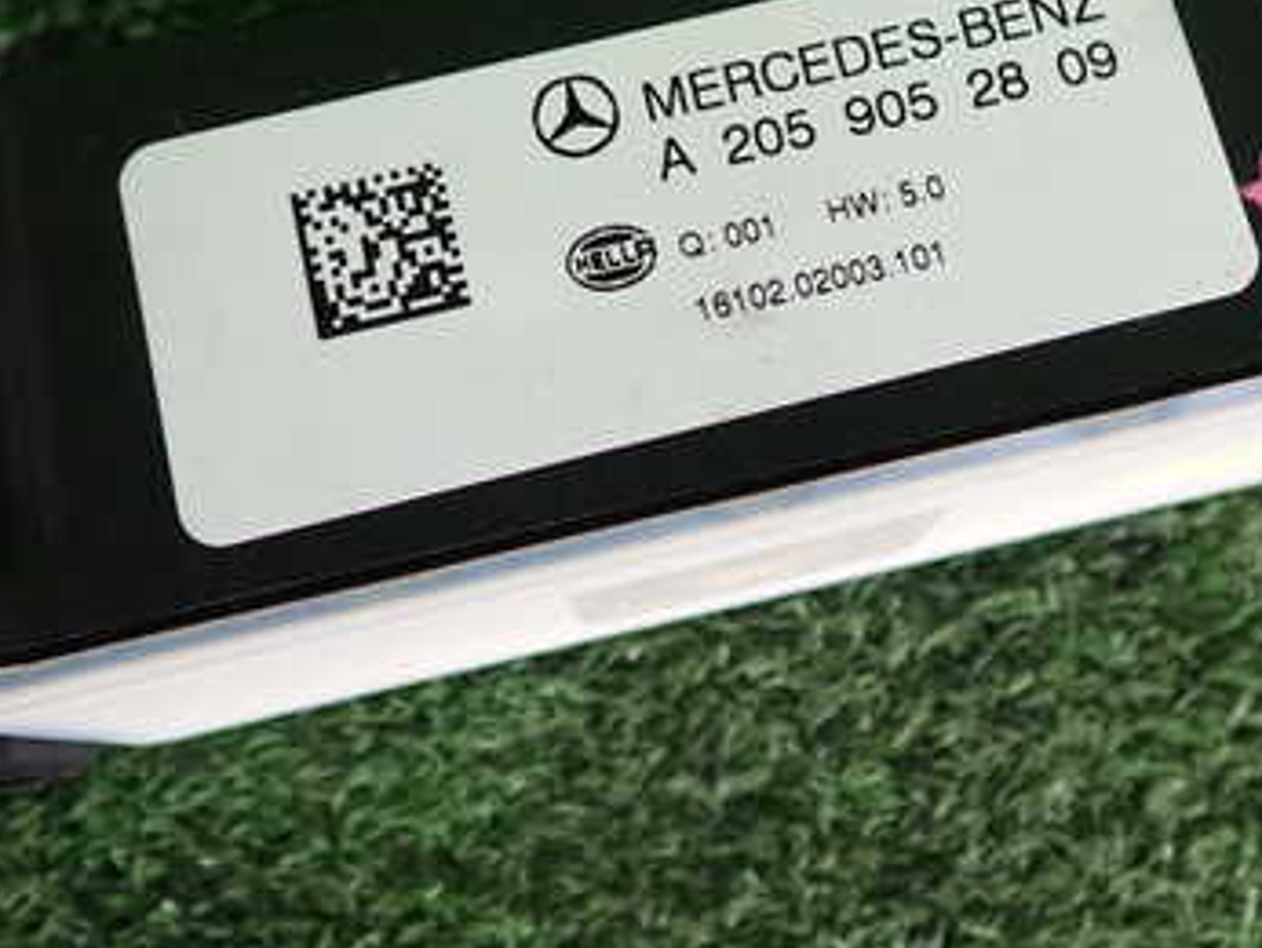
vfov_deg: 27.7
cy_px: 255
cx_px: 744
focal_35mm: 52
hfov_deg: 36.7
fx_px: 1897
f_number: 2.3
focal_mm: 5.4
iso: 100
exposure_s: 1/60
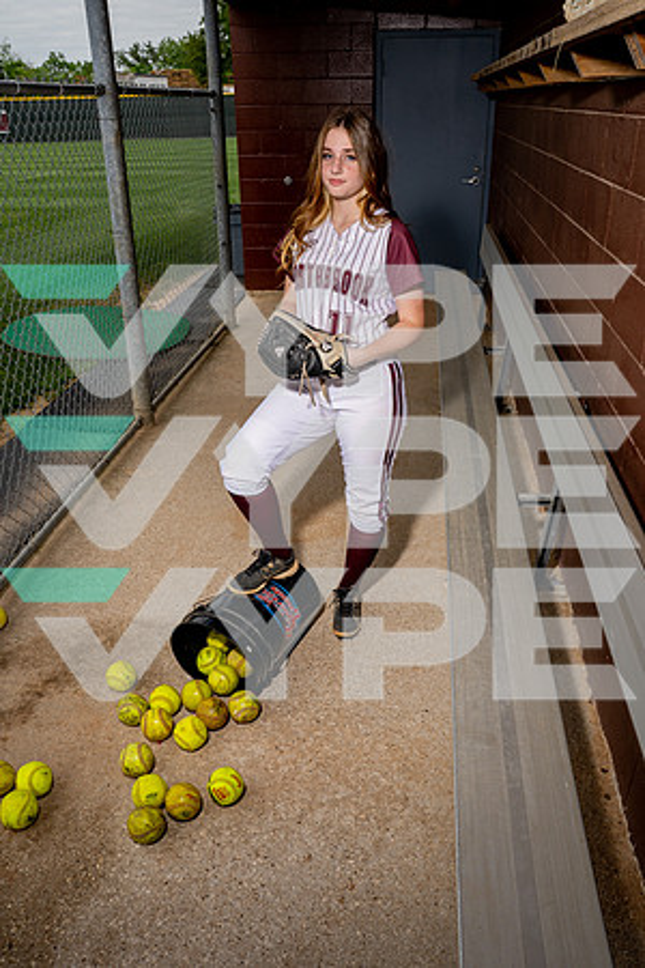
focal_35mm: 28
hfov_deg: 46.4
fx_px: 752
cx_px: 322
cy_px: 484
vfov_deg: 65.5
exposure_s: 1/250
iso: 100
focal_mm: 28
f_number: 11
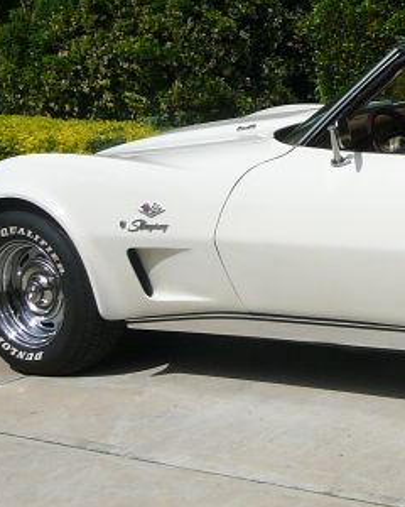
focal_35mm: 91
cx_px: 503
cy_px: 152
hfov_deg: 16.1
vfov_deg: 20.9
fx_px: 1363
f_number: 5
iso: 80
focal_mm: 5.2
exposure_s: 1/800
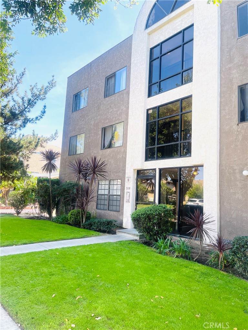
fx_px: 239
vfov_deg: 69.4
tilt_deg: +8.5
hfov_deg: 54.9
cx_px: 124
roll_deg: -4.6
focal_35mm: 25
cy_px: 165
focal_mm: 5.1
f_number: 1.6
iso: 32
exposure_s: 1/556
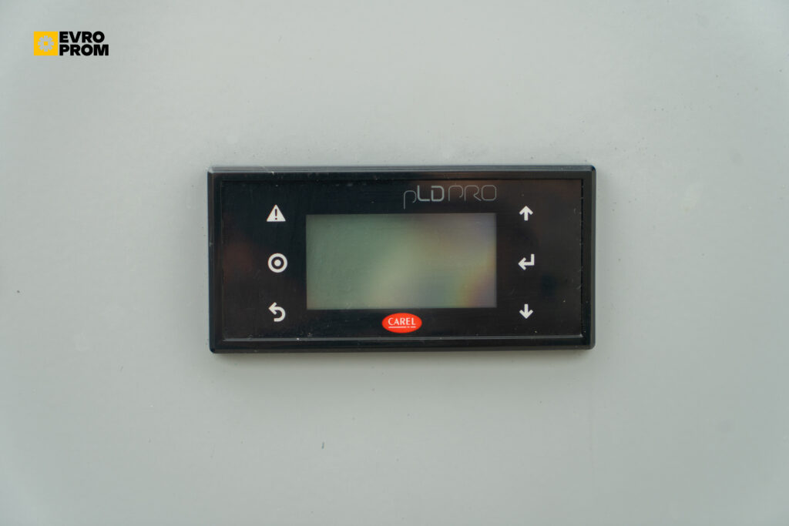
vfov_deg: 19.5
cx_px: 394
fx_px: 1534
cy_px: 263
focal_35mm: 70
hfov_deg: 28.8
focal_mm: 70
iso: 250
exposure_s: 1/160
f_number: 5
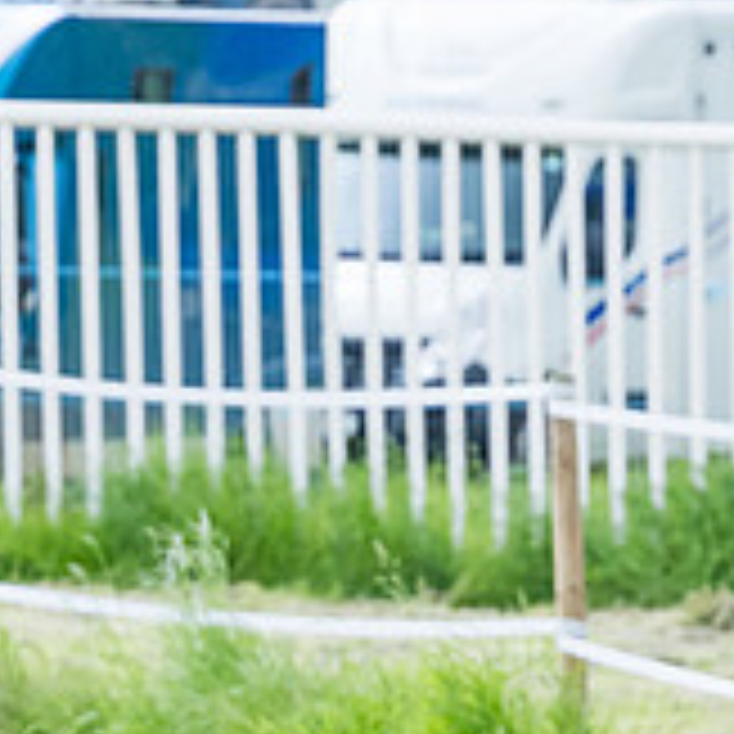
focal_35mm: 781
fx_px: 18736
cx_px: 475
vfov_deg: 2.2
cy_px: 522
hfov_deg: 2.2
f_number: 4
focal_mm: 135
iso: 800
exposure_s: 1/1250
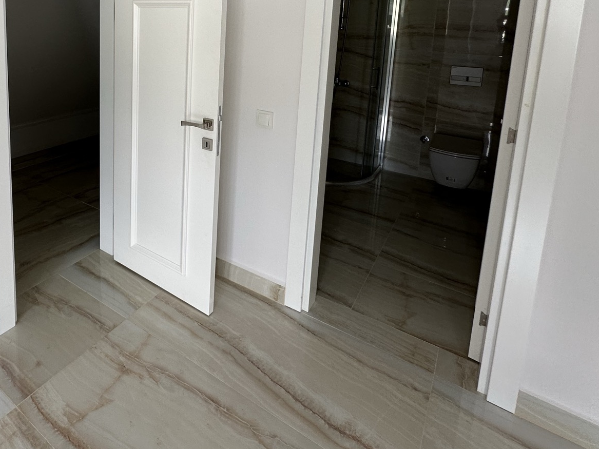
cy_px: 75
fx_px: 415
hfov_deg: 67.5
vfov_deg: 52.3
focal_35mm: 24
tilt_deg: -10.6
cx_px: 157
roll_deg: -1.9
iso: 80
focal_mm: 2.22
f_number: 2.2
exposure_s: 1/99
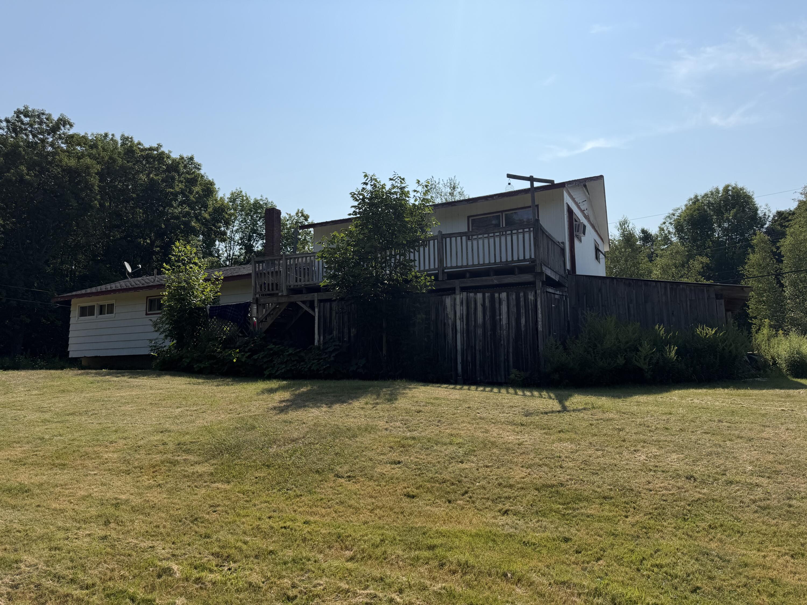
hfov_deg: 71.6
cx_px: 404
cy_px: 302
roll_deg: +0.5
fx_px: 560
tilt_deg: +7.8
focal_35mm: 24
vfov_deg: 56.8
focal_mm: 6.76
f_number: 1.78
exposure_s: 1/9091
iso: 80
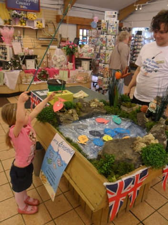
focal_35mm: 27
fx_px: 175
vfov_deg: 65.3
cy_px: 112
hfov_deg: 51.3
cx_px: 84
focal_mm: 4.9
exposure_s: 1/45
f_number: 3.5
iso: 120
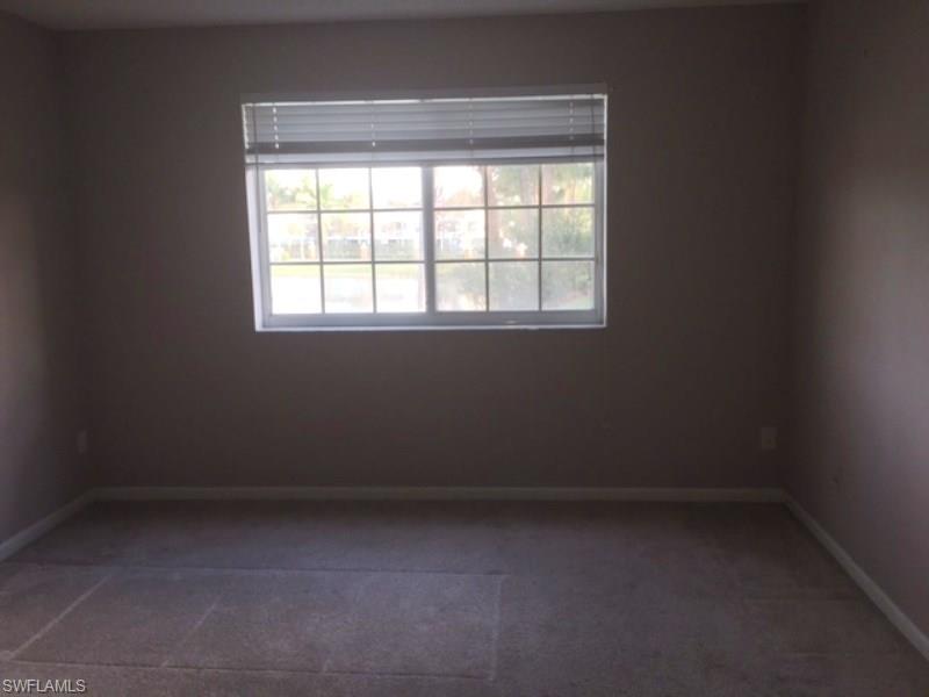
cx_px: 464
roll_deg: +0.4
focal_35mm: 29
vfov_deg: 48.2
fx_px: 778
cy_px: 348
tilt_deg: -8.4
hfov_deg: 61.7
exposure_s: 1/45
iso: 25
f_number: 2.2
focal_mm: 4.15
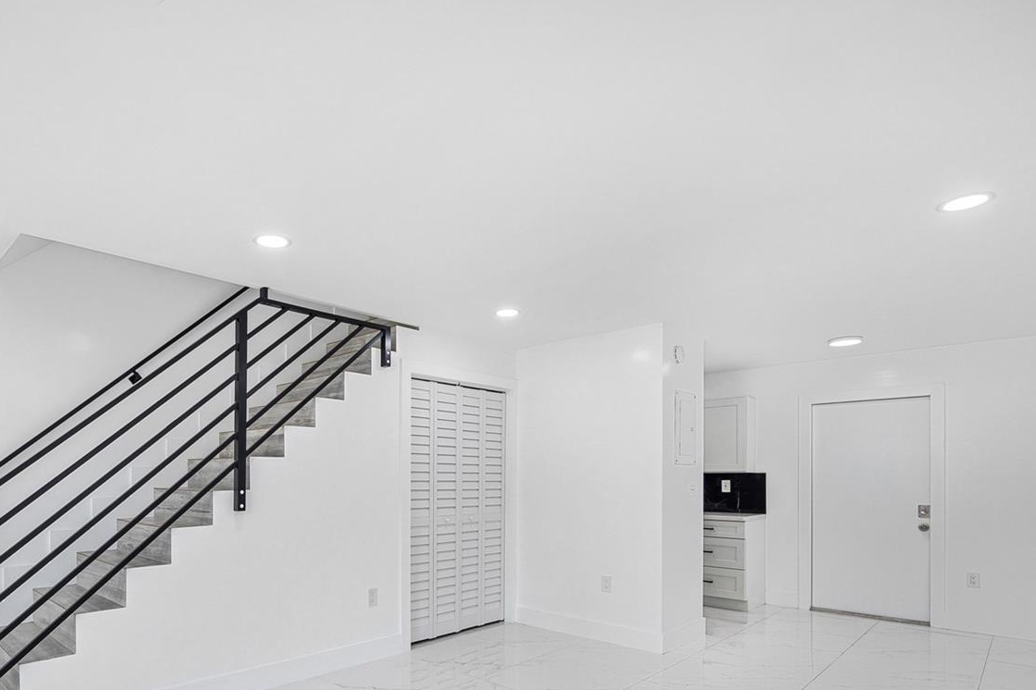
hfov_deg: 82.7
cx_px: 401
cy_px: 482
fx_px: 575
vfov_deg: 59.8
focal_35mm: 20
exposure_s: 1/30
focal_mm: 7
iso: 100
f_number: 5.6
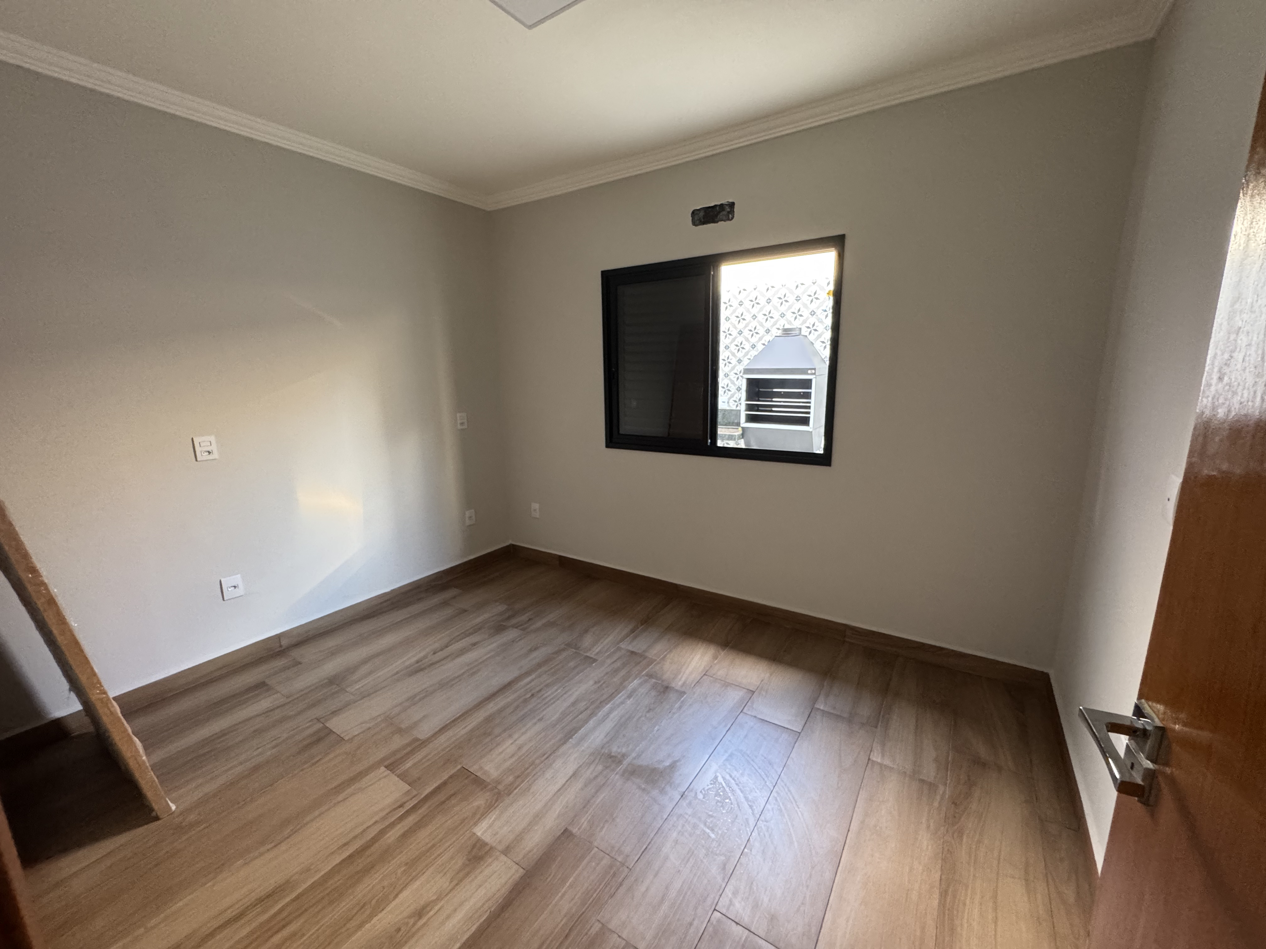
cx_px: 633
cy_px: 474
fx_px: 512
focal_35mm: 14
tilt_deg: -11.7
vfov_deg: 85.7
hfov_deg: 102.1
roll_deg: +0.8
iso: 500
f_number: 2.2
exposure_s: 1/60
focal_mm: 2.22
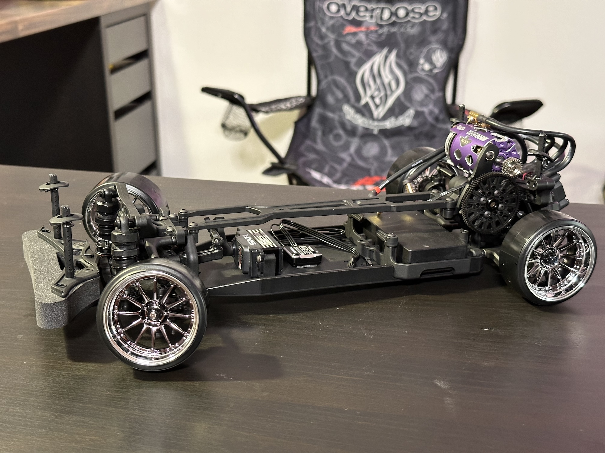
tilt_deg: -19.9
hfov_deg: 39.7
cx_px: 302
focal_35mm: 48
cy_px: 226
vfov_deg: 30.3
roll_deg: -1.1
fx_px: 839
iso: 400
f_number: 1.78
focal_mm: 6.86
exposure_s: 1/40
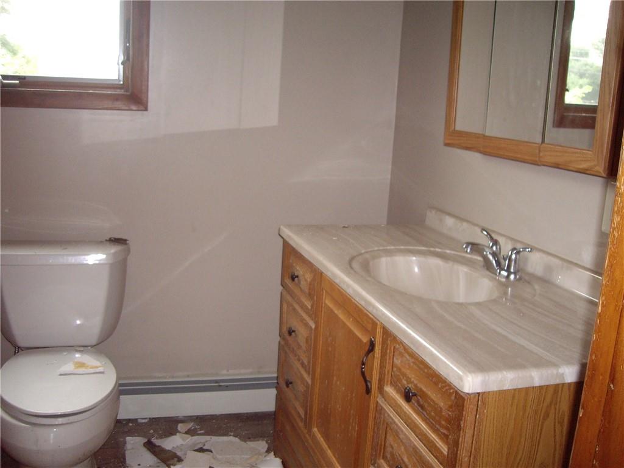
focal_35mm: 38
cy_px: 234
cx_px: 312
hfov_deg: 49.0
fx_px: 685
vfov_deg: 37.7
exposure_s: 1/40
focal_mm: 6.2
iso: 200
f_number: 2.7
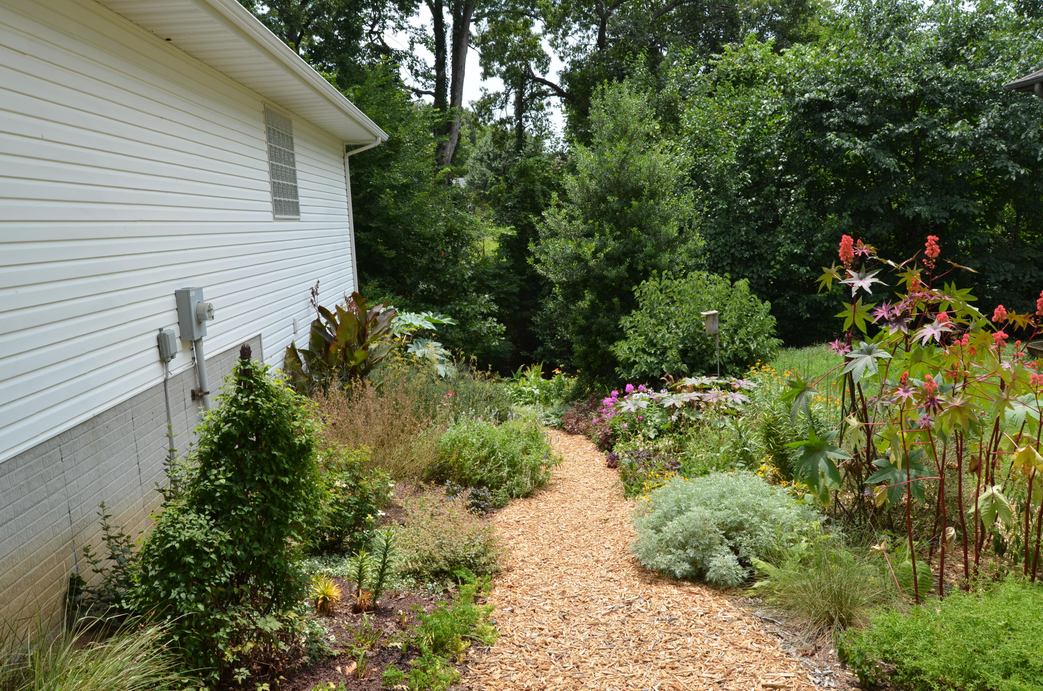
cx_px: 522
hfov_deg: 67.5
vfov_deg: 47.7
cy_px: 346
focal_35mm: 27
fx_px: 781
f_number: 8
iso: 140
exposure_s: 1/250
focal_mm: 18
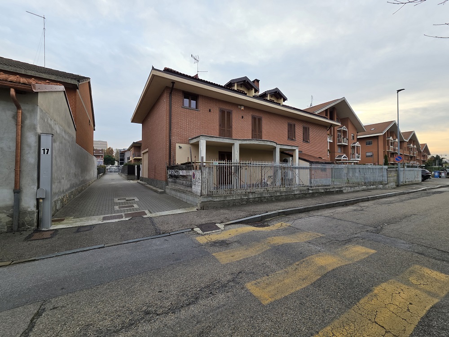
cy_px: 168
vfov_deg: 89.9
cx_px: 224
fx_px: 169
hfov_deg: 106.2
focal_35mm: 13
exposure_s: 1/100
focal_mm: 2.2
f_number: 1.9
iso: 25
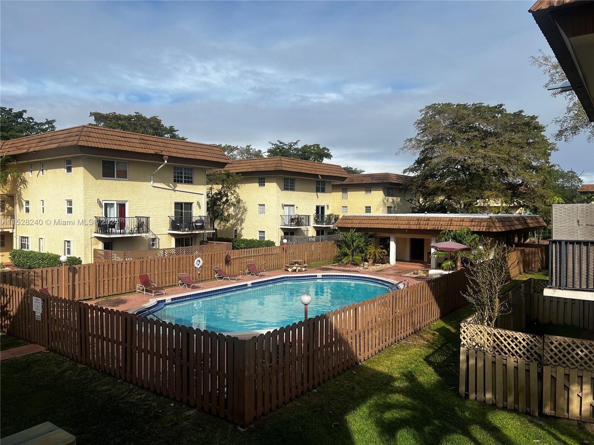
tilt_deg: -2.3
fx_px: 446
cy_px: 222
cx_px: 297
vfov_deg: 53.1
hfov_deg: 67.3
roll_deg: -0.2
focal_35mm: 26
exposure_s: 1/5882
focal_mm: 5.7
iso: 50
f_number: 1.5
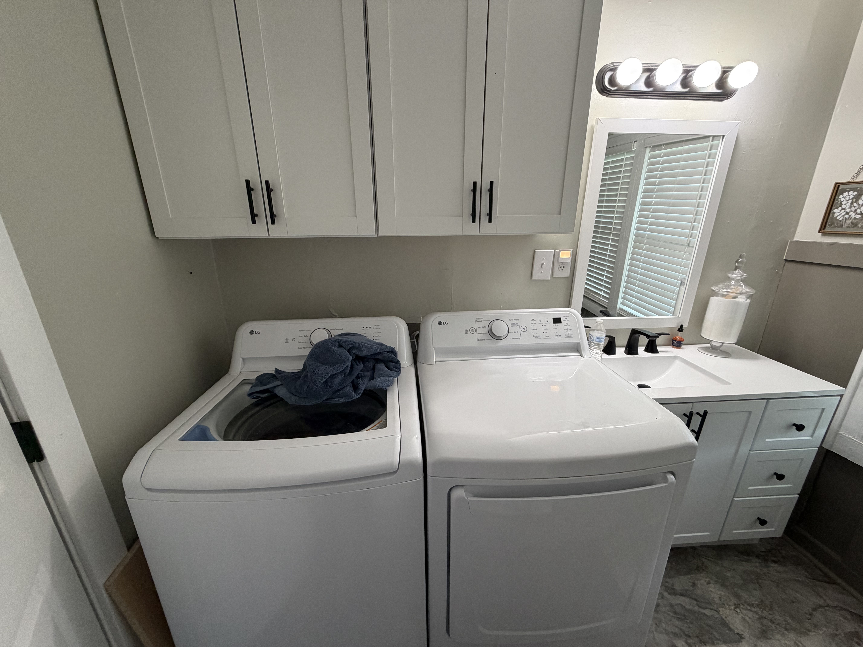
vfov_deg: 85.7
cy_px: 324
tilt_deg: -16.4
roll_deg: +1.5
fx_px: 349
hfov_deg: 102.1
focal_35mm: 14
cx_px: 432
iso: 200
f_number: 2.2
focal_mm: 2.22
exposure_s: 1/60
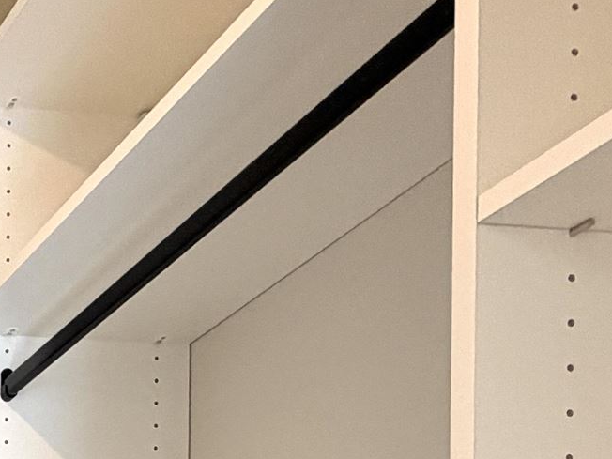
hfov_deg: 21.2
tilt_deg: -0.1
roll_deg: +0.1
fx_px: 1167
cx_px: -449
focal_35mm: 66
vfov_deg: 17.0
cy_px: 895
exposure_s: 1/120
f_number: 2.2
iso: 160
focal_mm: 2.22
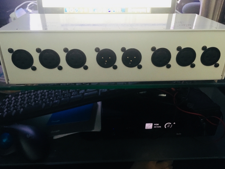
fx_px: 195
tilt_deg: -28.2
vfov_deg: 46.8
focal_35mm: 30
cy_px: 86
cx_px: 110
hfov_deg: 60.0
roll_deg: +0.4
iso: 250
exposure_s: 1/15
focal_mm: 4.15
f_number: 2.2
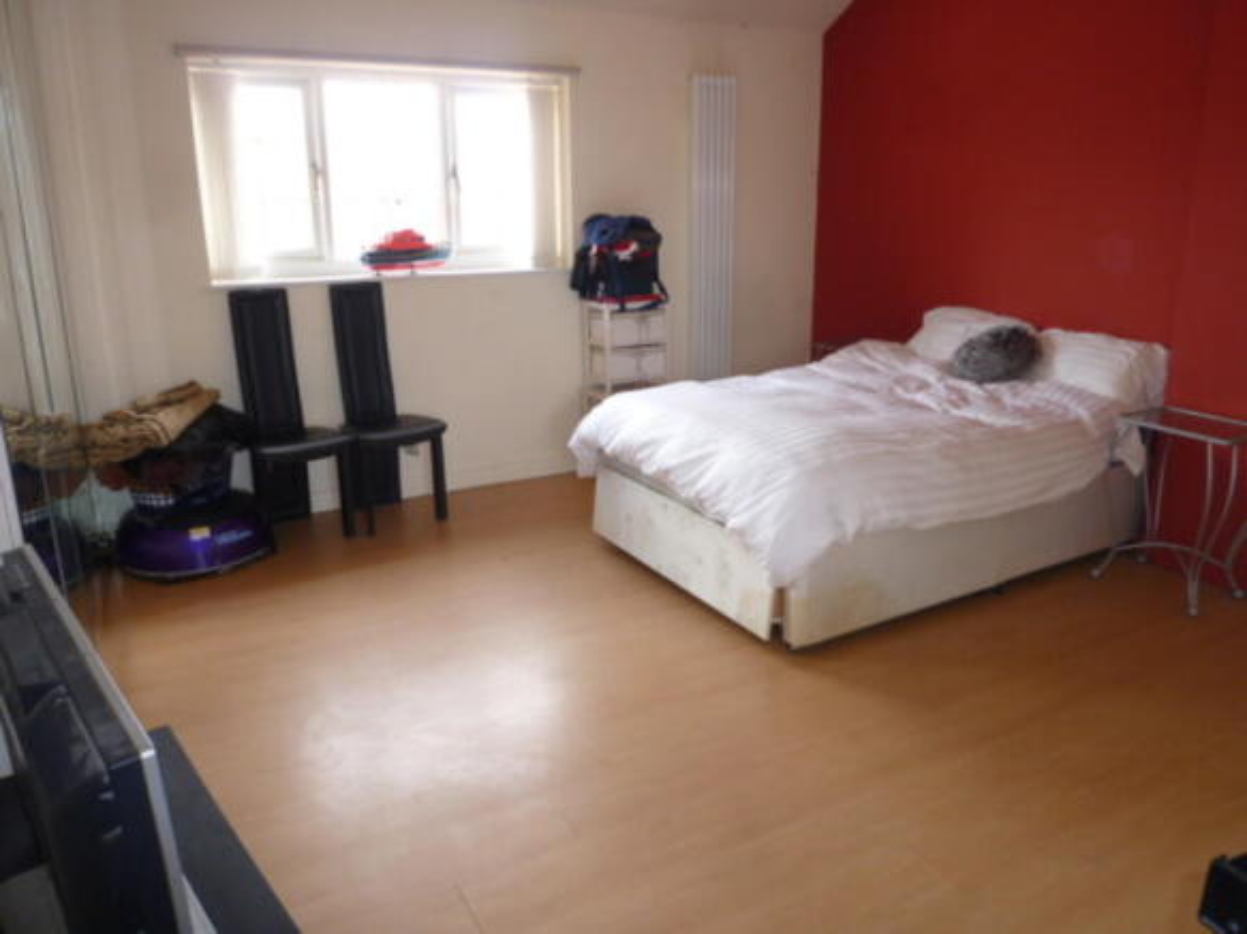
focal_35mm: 25
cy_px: 467
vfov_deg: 54.9
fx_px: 900
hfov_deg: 69.4
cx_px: 624
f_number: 2.8
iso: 125
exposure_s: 1/30
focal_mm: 4.5
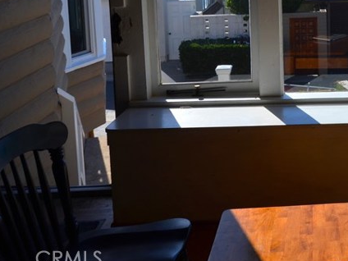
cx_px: 386
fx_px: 524
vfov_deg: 26.3
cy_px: -8
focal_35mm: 52
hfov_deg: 32.2
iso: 100
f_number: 9
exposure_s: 1/320
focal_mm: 15
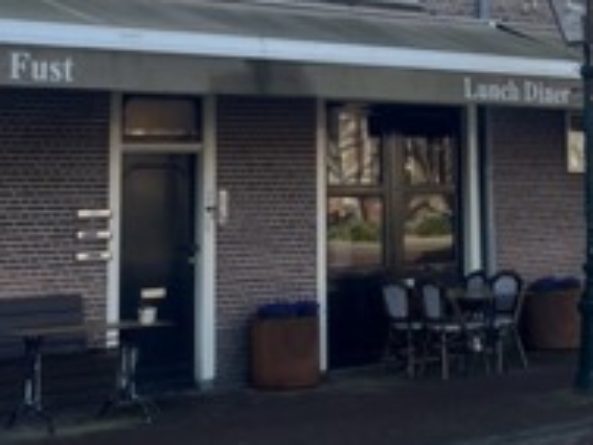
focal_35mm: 88
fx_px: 1508
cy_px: -47
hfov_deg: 22.1
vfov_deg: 16.3
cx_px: 439
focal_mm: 5.1
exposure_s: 1/1266
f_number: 1.6
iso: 50
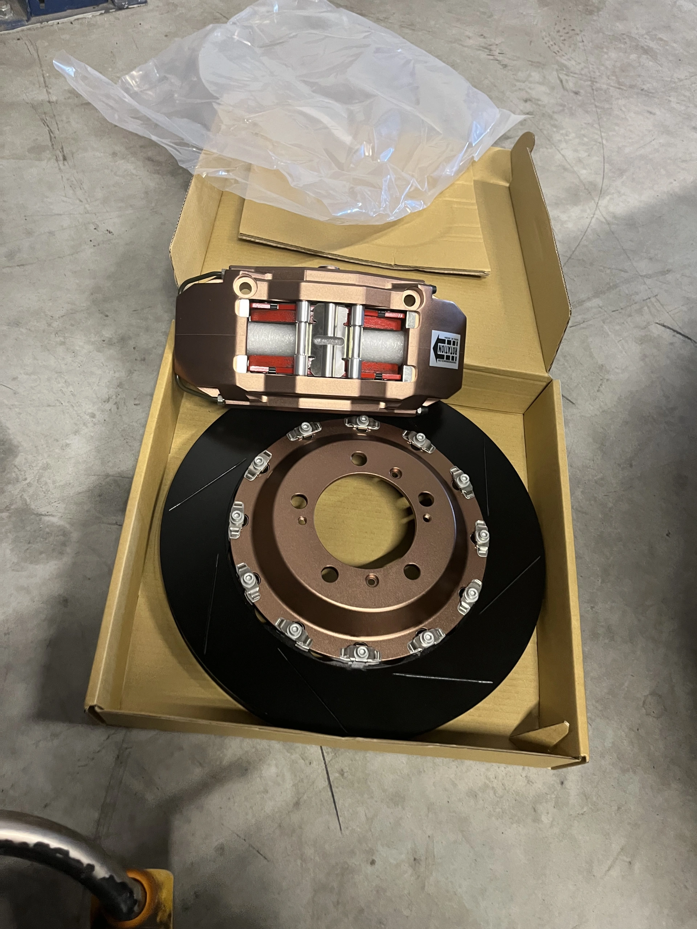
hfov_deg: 53.1
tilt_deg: -63.5
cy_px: 464
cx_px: 348
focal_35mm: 26
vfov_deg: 67.3
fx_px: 698
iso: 320
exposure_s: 1/50
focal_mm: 5.1
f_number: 1.6
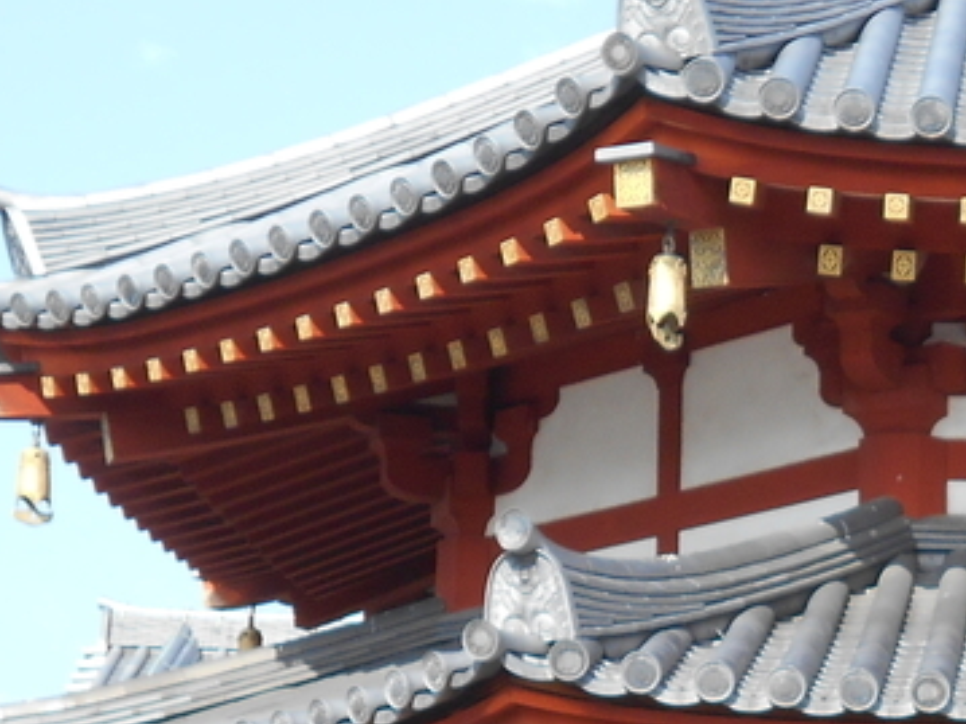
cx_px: 1232
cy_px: 732
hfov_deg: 13.0
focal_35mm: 147
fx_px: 4101
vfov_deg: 10.0
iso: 80
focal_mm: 7.7
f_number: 4.2
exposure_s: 1/250
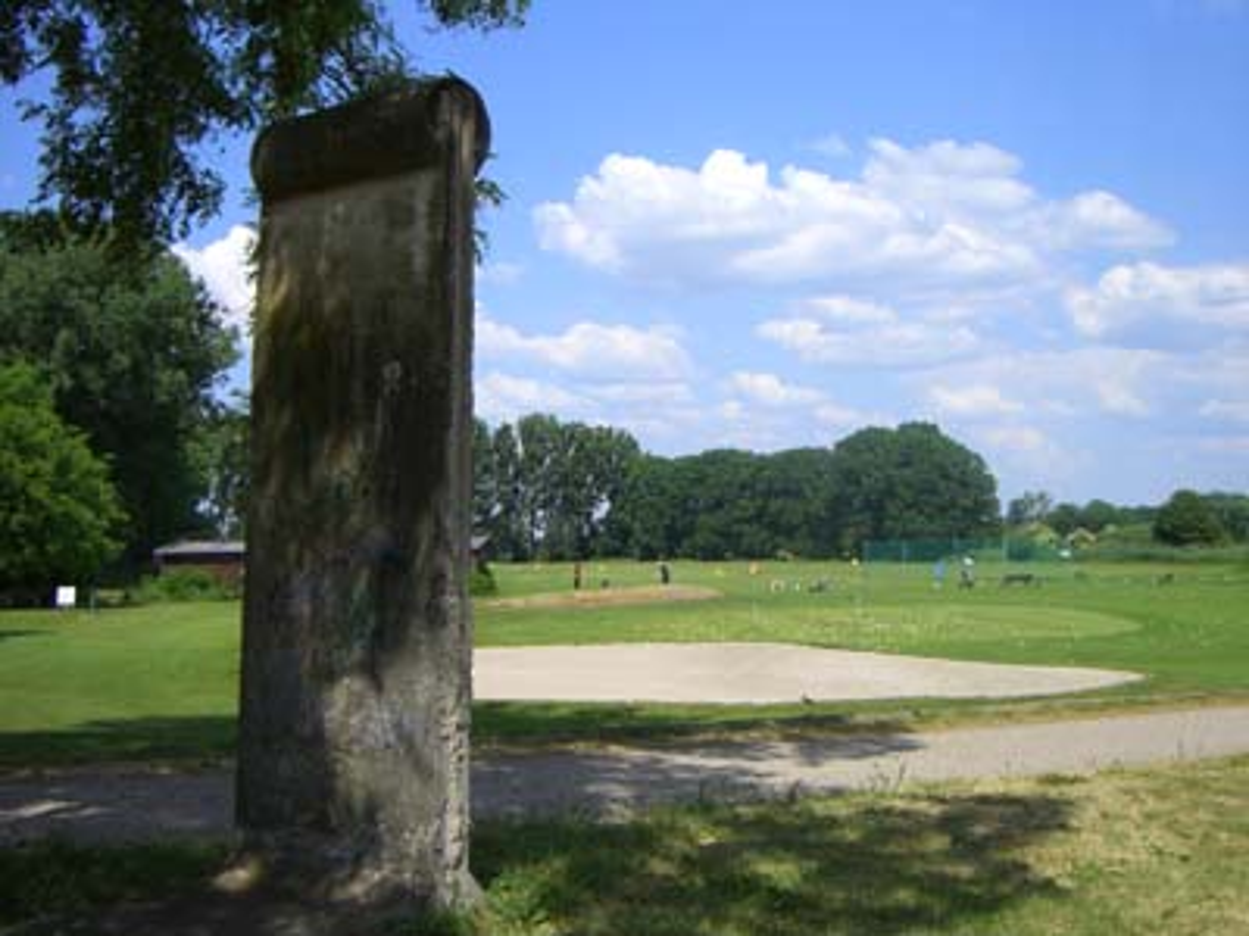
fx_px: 1371
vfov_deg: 37.7
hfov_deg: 49.0
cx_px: 624
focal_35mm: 38
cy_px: 468
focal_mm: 6.2
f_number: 4.3
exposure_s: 1/800
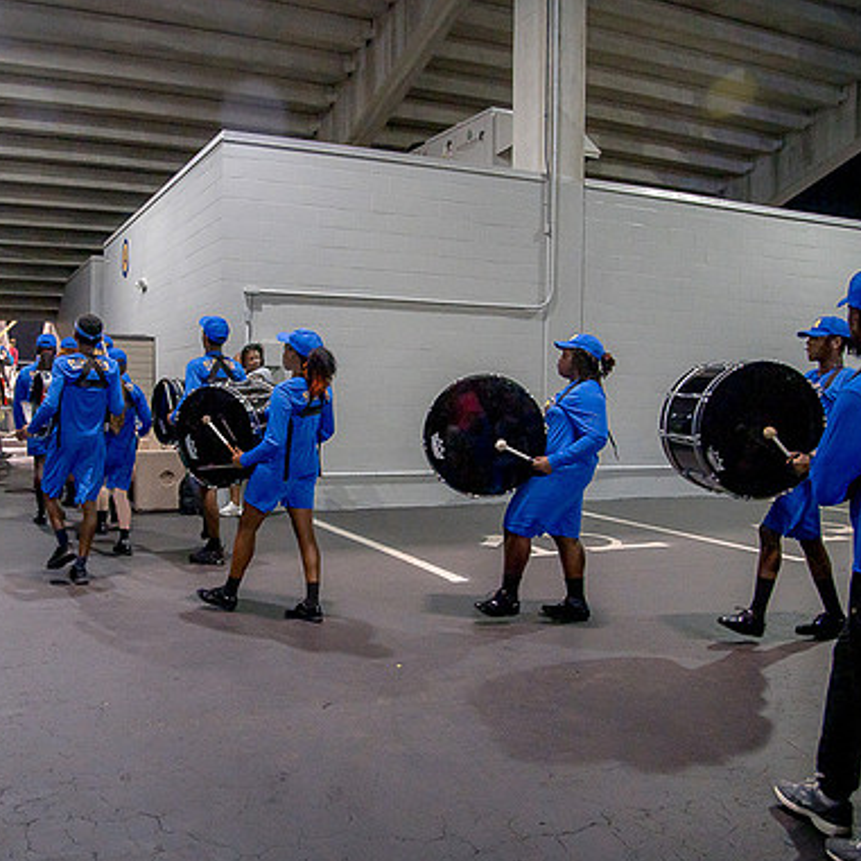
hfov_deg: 51.7
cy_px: 432
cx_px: 298
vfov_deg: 52.5
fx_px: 872
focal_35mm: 31
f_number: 4
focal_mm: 24
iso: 2000
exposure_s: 1/200
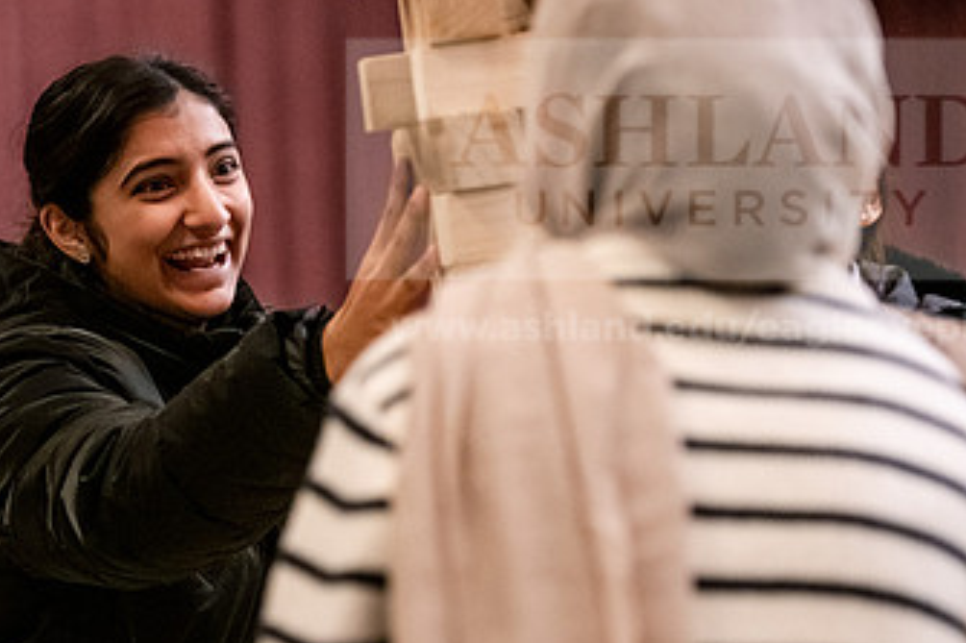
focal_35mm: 156
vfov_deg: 8.8
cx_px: 260
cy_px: 388
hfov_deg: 13.1
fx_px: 4184
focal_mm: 90
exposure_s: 1/200
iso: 4000
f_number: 3.2
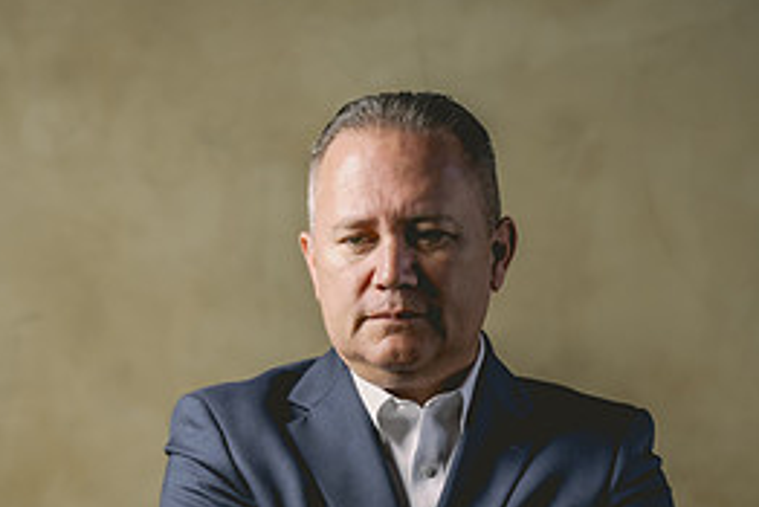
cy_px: 520
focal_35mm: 155
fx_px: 3270
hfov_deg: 13.1
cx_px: 98
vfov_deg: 8.8
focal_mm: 70
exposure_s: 1/200
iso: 100
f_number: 2.8
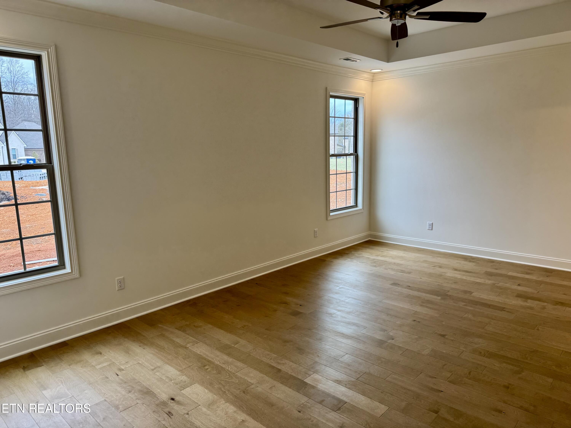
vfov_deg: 56.8
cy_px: 214
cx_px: 286
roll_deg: +1.8
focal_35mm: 24
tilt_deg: -9.6
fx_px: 396
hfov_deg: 71.6
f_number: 1.78
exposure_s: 1/120
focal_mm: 6.76
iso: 80
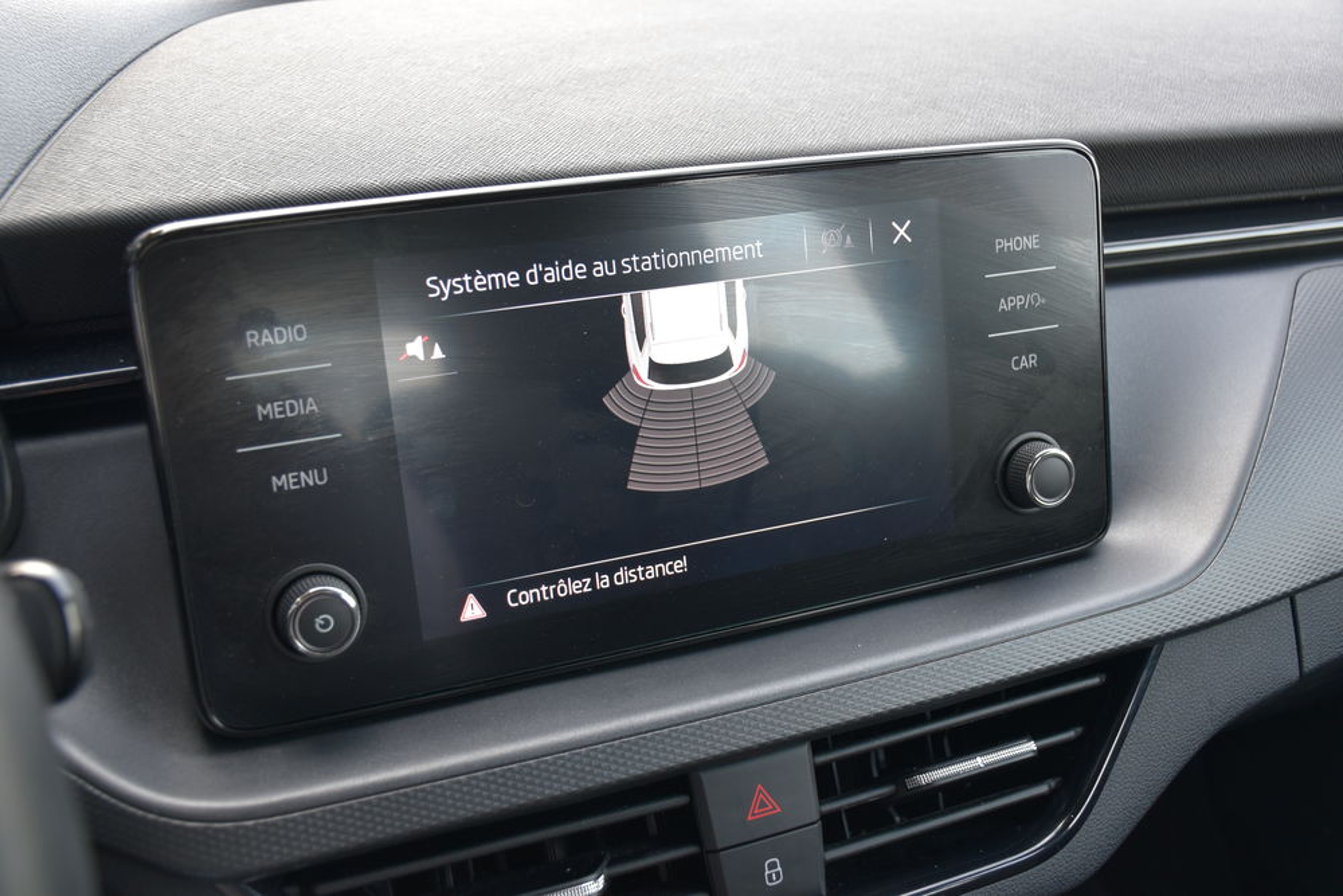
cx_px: 672
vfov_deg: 34.2
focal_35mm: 39
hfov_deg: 49.5
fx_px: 1455
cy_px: 448
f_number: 4.5
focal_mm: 26
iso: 400
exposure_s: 1/80
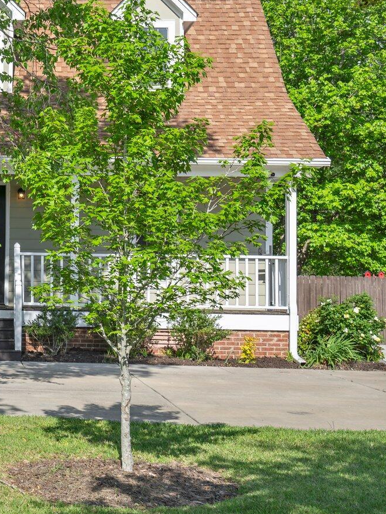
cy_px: 206
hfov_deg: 18.0
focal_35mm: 78
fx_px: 1160
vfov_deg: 25.0
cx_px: -73
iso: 100
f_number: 5.6
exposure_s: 1/90
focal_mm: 35
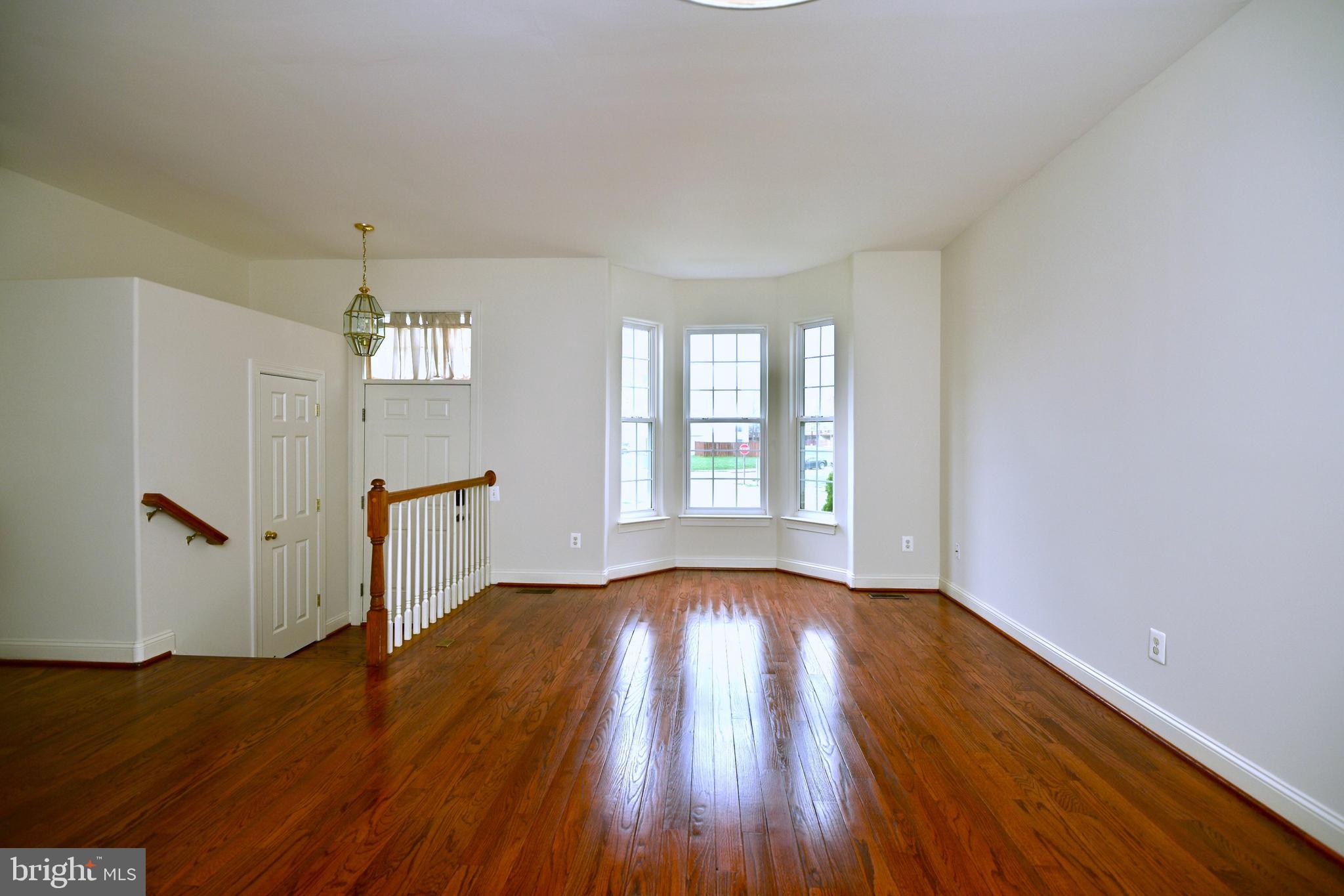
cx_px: 672
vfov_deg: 73.7
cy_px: 448
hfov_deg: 96.7
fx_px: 597
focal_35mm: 16
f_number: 4
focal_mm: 16
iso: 100
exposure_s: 1/125
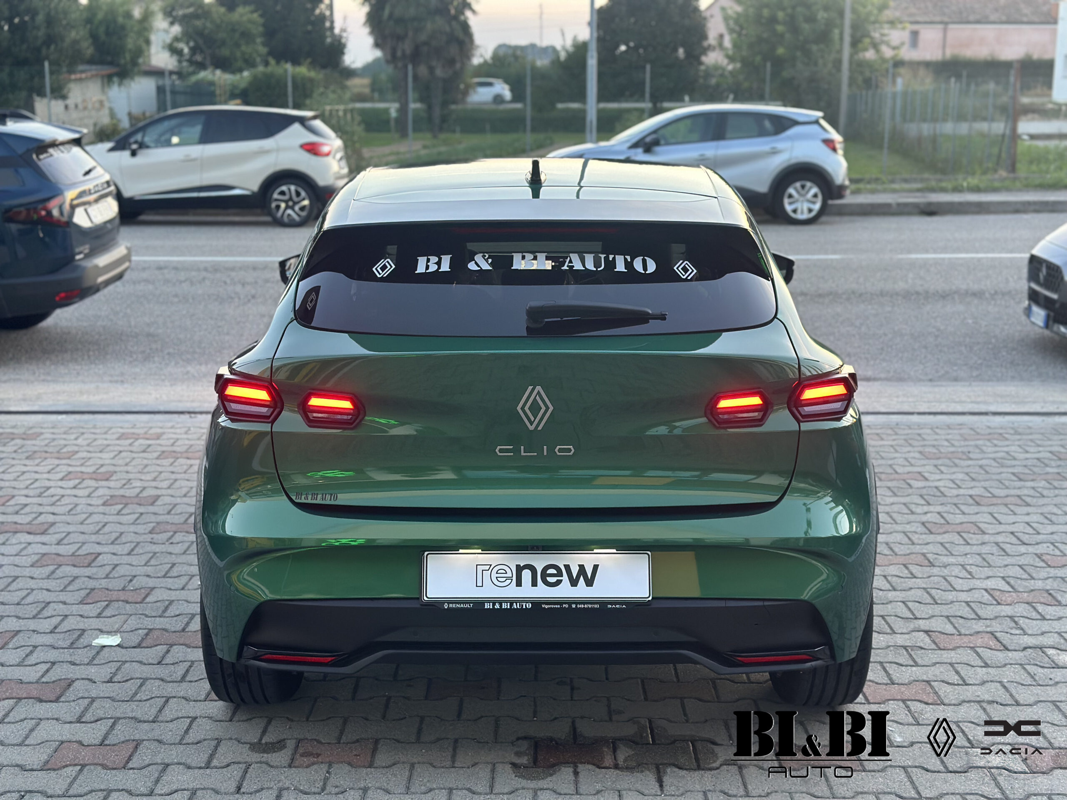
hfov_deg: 39.7
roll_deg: +0.6
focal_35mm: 48
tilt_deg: -12.2
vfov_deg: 30.3
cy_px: 400
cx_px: 534
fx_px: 1480
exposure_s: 1/121
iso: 125
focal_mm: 6.86
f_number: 1.78
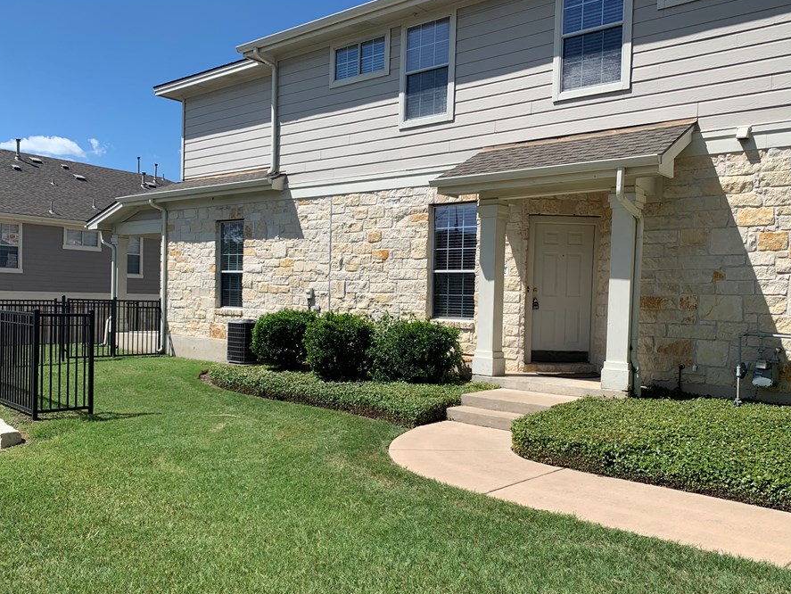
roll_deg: -0.7
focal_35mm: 30
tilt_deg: -1.9
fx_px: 686
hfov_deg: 59.9
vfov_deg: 46.7
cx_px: 400
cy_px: 334
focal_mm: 4.25
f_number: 1.8
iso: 25
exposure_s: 1/2681
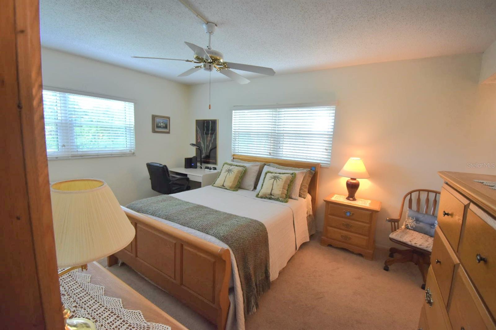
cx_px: 248
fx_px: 207
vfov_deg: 77.3
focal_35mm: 15
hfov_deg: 100.4
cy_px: 165
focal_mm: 10
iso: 400
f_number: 4.5
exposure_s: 1/80
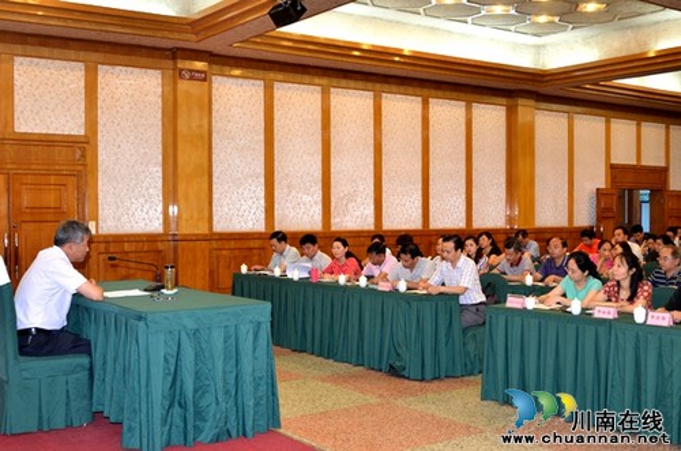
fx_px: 793
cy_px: 226
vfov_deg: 31.7
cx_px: 340
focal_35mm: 42
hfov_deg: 46.5
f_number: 4.8
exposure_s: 1/60
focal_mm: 28
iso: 640
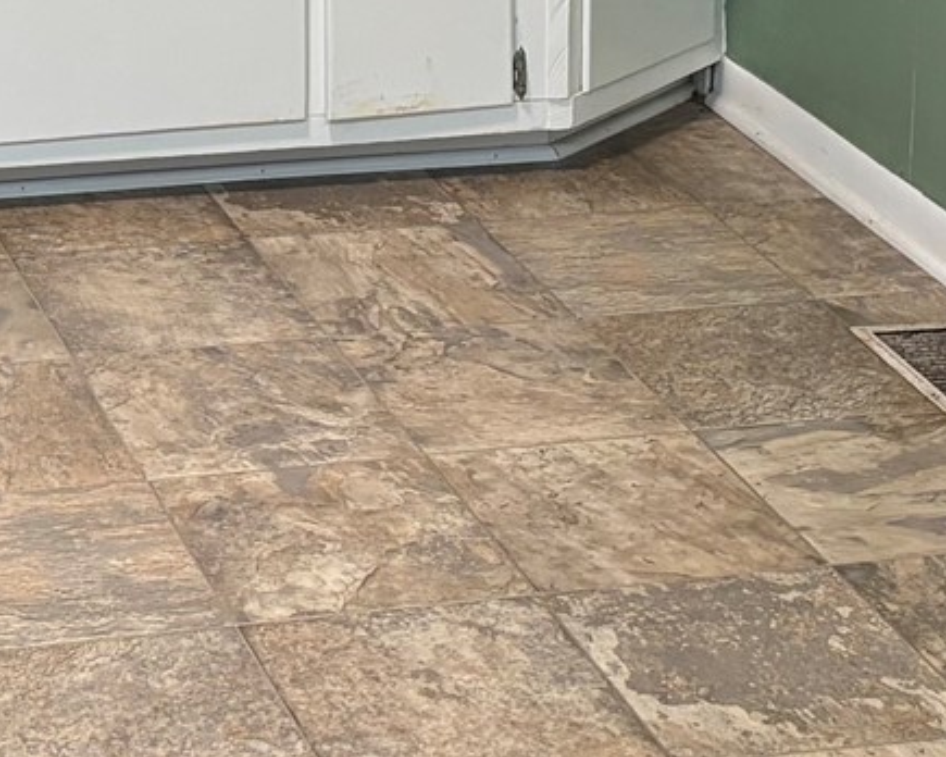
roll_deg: -0.4
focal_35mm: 112
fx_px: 3136
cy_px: -631
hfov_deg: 16.7
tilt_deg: -6.6
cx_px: -76
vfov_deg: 12.5
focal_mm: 5.96
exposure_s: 1/60
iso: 125
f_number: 1.6
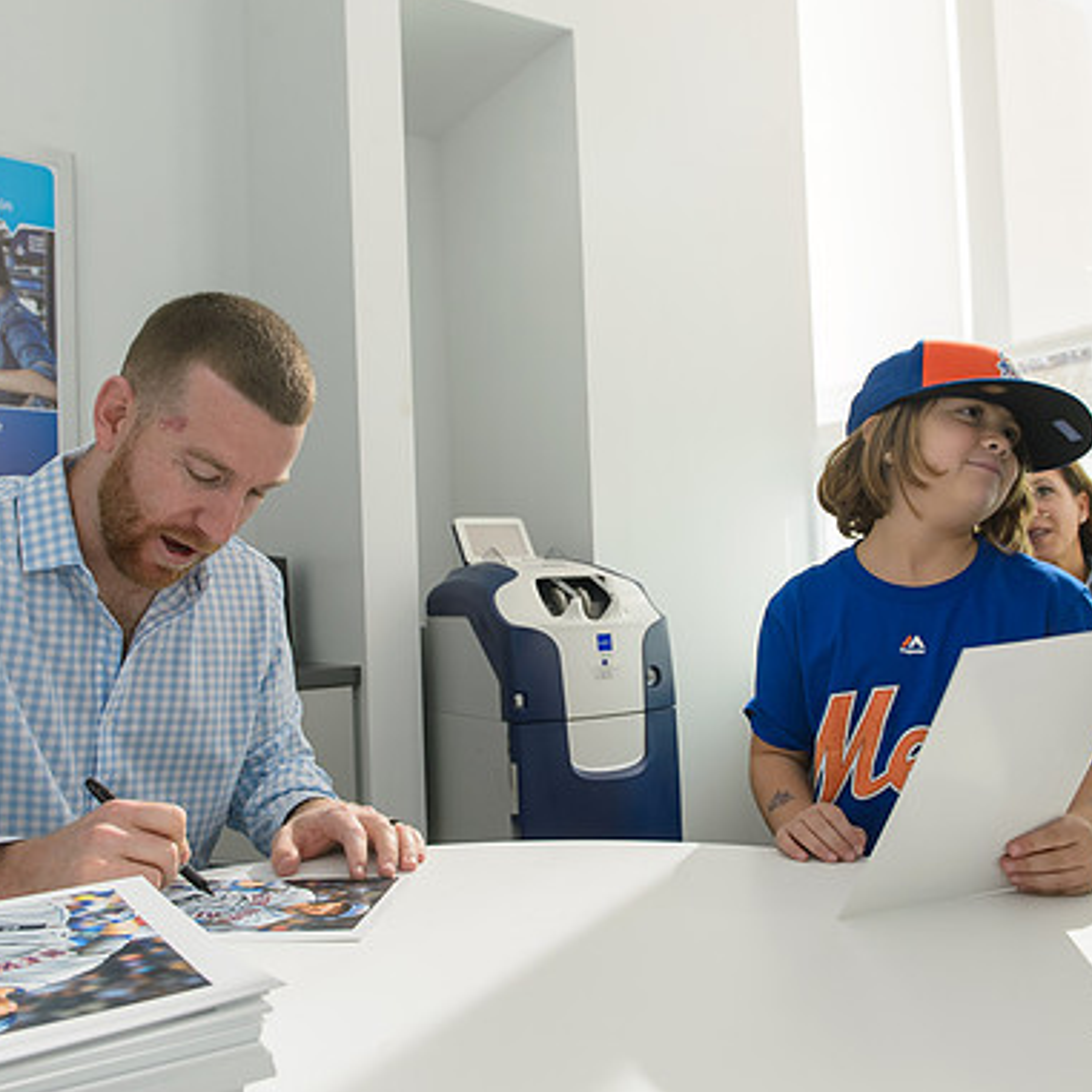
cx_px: 539
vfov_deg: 52.5
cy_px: 545
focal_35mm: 31
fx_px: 1106
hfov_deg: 52.5
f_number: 5.6
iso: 500
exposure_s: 1/160
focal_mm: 24
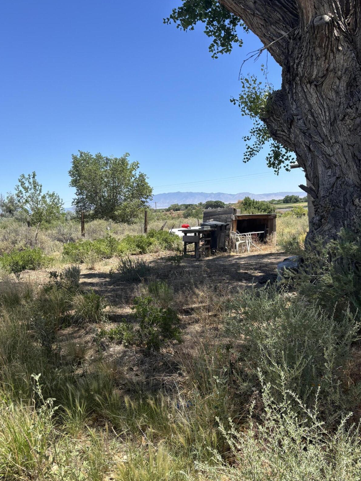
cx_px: 179
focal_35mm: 33
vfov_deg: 55.3
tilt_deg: -4.8
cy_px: 250
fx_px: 459
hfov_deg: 42.9
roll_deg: +3.7
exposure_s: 1/2451
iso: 50
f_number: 1.6
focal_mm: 5.96
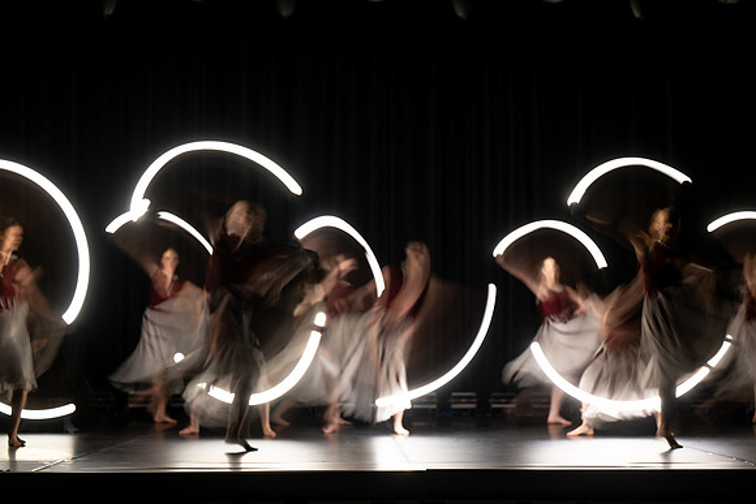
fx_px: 1470
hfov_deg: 28.8
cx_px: 378
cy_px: 252
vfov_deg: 19.5
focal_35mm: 70
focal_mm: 70
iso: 100
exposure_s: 1/2.5
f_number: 2.8
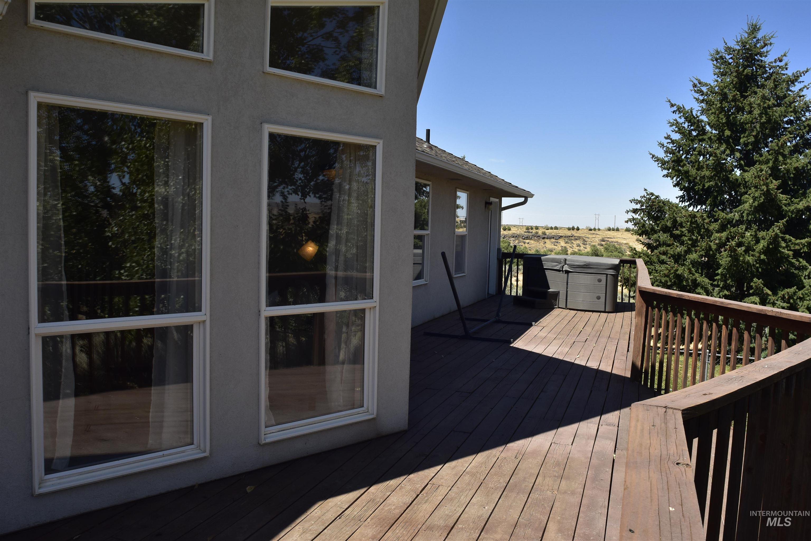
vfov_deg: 43.6
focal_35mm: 30
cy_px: 270
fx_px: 676
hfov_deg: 61.9
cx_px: 406
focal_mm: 20
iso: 400
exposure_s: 1/500
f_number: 11
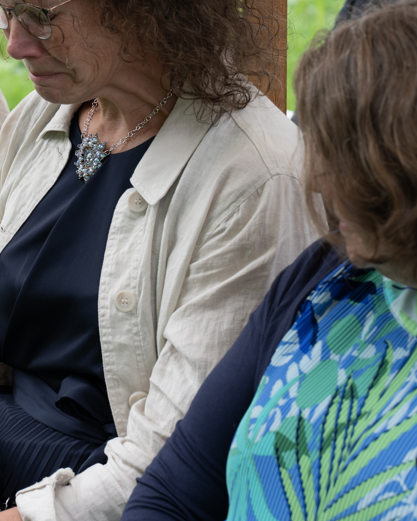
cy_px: 177
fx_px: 3024
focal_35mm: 196
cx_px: 23
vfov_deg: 9.8
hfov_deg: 7.9
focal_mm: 85
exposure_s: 1/160
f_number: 5.6
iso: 160
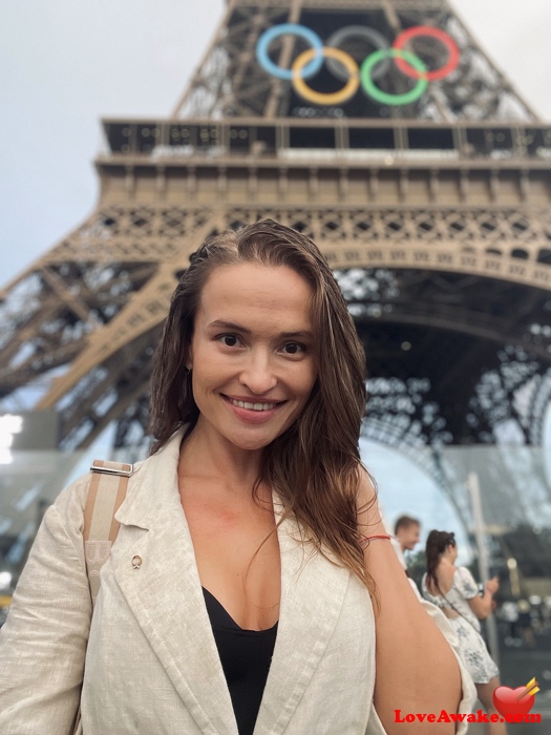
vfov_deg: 60.0
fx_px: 637
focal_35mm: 30
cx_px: 276
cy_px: 368
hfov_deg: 46.8
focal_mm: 2.71
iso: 250
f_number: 2.2
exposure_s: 1/60
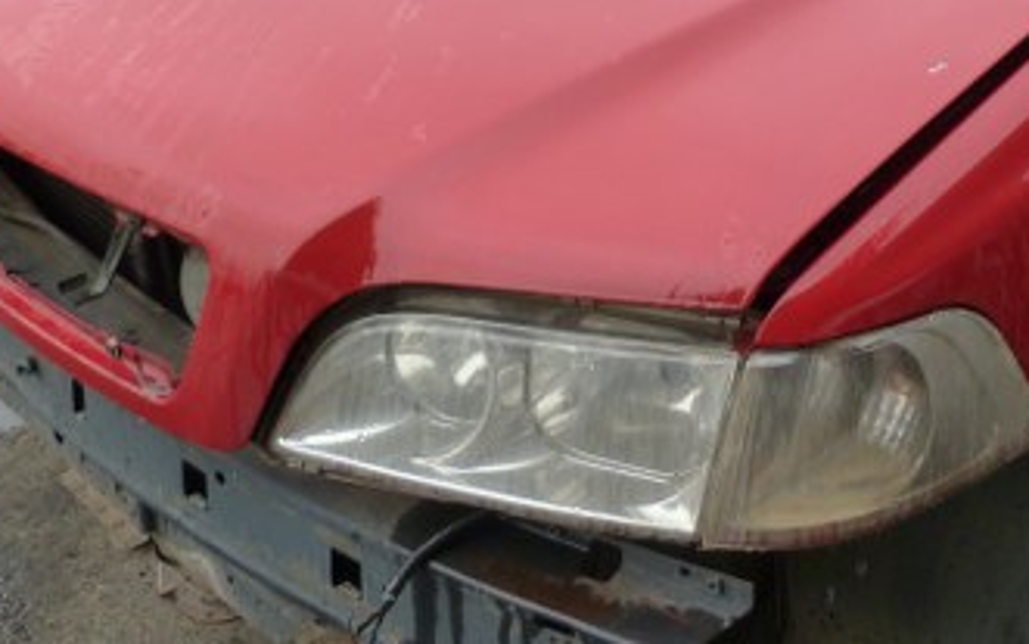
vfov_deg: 19.2
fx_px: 1795
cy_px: -115
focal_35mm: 64
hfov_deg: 31.7
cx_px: 699
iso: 125
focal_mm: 4.5
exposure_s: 1/100
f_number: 2.8
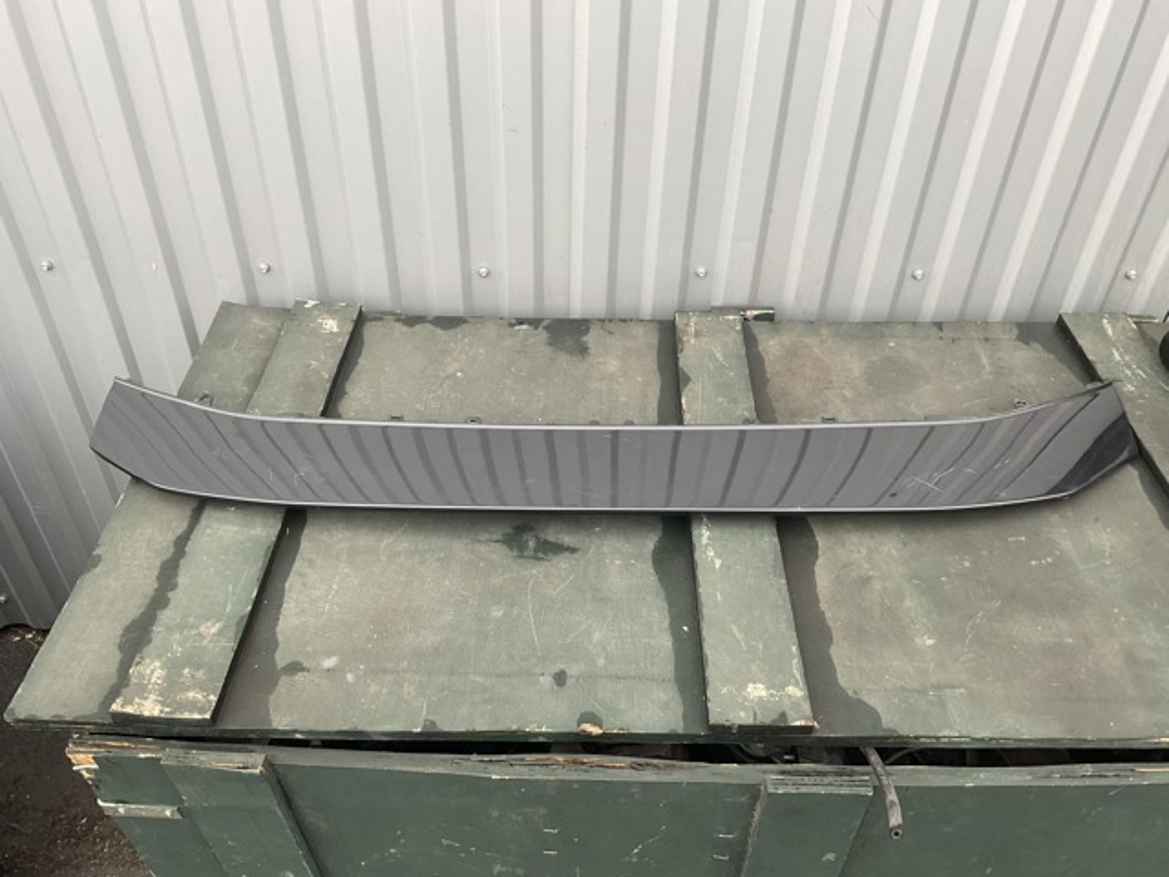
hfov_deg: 61.7
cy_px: 438
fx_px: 979
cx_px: 584
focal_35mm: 29
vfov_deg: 48.2
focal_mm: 3
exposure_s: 1/122
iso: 40
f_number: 1.8
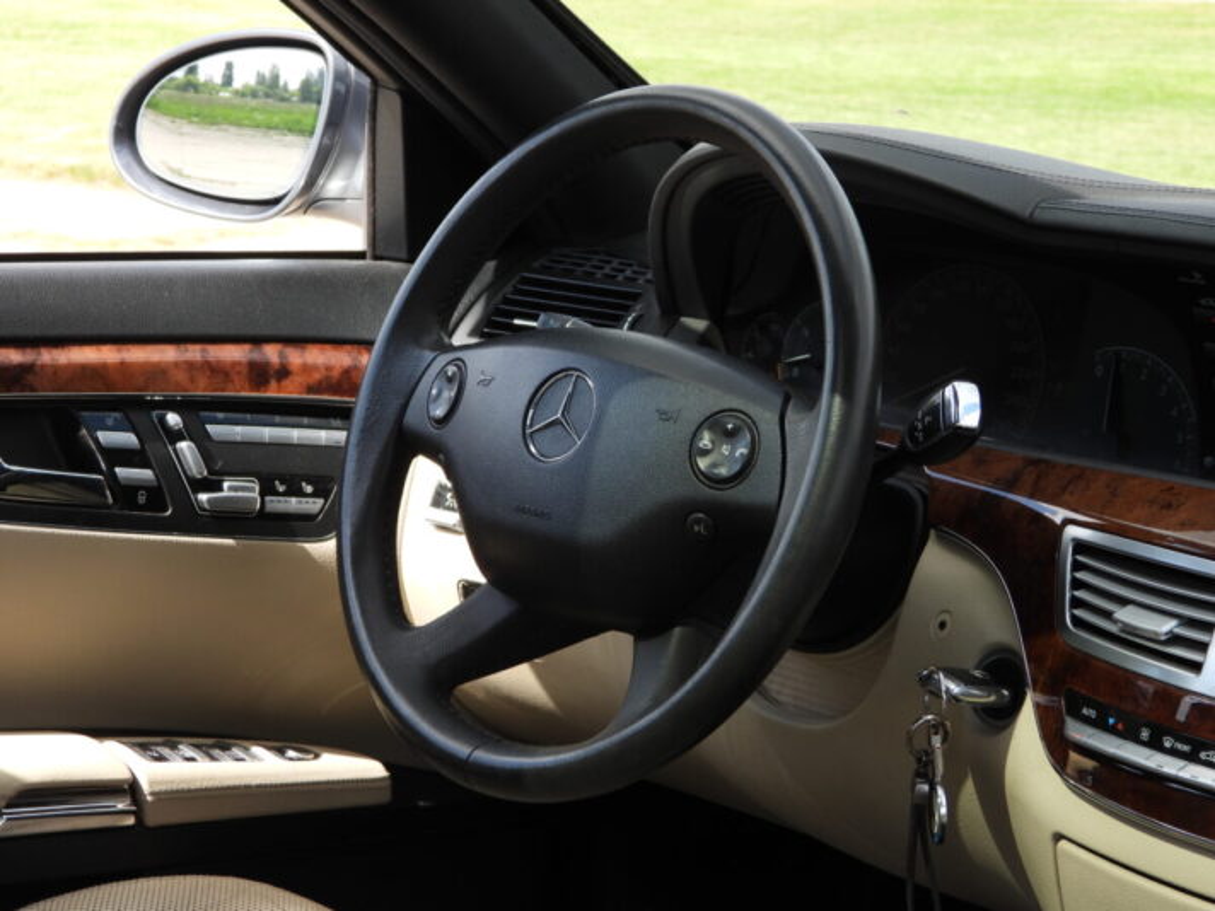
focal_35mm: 85
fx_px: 2983
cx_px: 608
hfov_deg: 23.0
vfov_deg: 17.4
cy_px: 456
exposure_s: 1/250
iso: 100
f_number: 3.5
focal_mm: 15.3
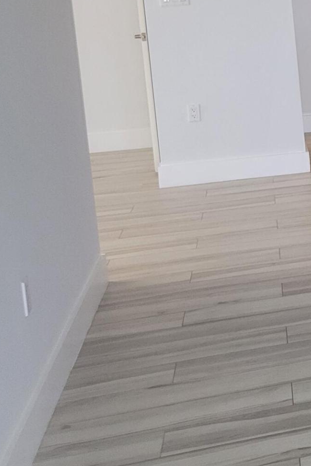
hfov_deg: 13.7
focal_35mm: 80
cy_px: 90
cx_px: 676
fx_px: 1036
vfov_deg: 24.9
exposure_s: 1/120
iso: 320
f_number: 1.8
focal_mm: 5.4
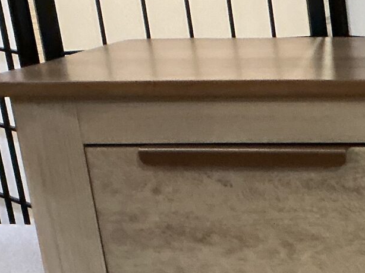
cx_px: 706
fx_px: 1275
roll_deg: +0.0
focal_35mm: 121
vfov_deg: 11.7
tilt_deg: -20.8
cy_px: 413
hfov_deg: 14.0
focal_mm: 3
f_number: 1.8
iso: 200
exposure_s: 1/40
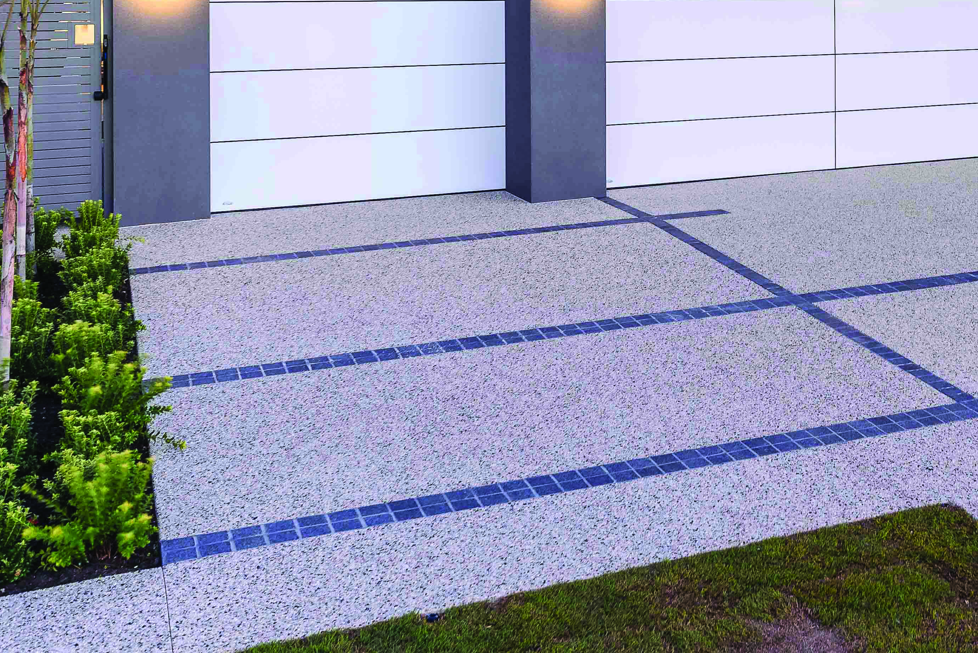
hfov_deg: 36.0
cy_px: -20
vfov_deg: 25.5
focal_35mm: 50
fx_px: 1359
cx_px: 958
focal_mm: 23
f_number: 8
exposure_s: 1/5
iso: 100
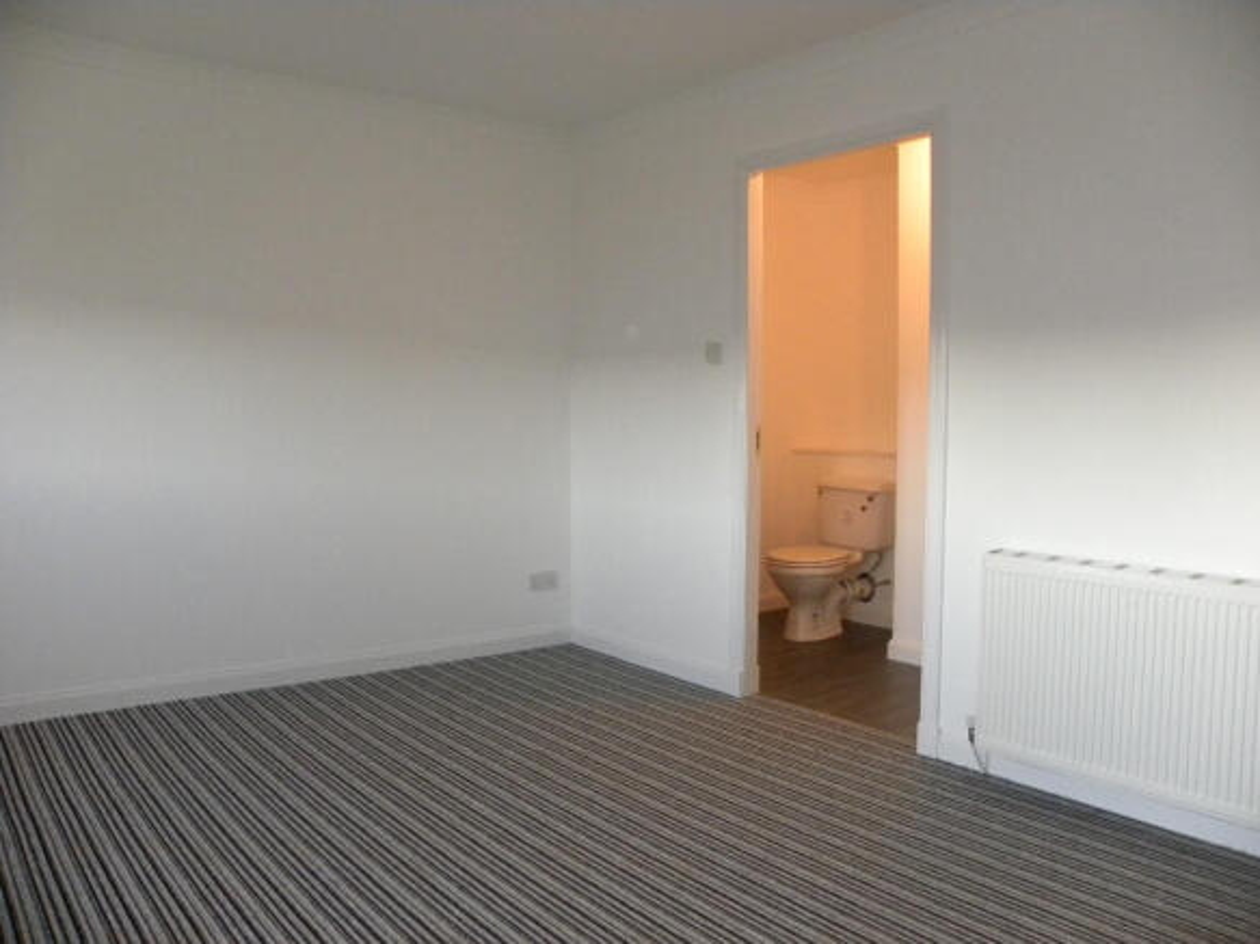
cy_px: 472
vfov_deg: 53.0
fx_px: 946
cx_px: 630
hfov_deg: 67.3
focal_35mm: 26
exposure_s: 1/77.8
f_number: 2.8
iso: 400
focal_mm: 4.6
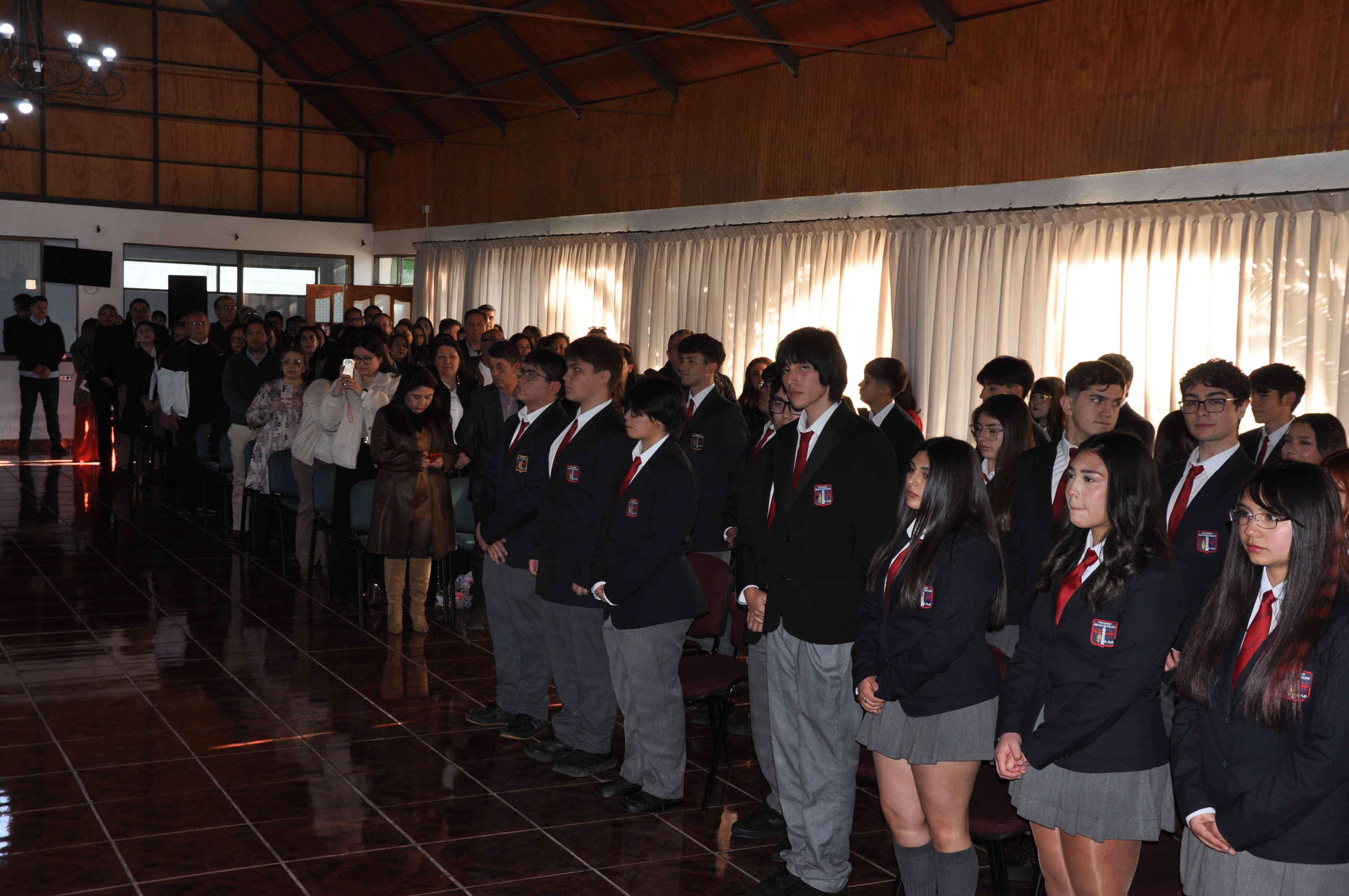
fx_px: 1572
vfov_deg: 31.8
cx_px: 674
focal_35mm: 42
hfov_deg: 46.4
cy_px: 448
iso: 400
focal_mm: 28
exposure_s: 1/60
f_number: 6.3
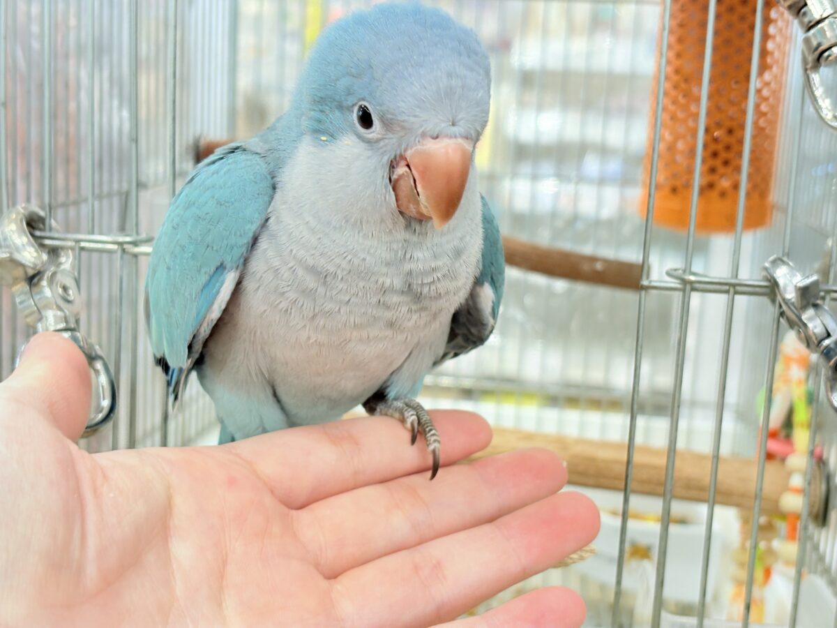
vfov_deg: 28.0
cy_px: 314
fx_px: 1257
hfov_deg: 36.8
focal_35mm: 52
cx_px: 418
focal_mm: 5.96
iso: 80
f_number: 1.6
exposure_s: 1/50
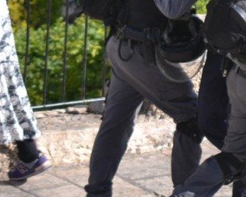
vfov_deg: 1.7
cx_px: 205
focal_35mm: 889
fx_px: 6470
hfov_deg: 2.2
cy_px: 4
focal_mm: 200
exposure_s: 1/1600
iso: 800
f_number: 5.6
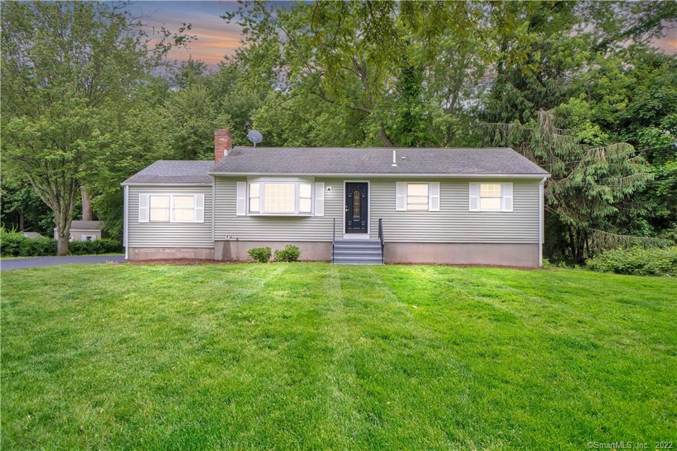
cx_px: 338
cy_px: 226
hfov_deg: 73.8
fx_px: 451
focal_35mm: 24
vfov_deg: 53.1
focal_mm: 16
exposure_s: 1/100
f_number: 8
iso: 160
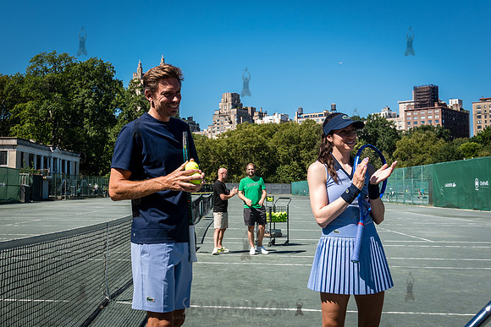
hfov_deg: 43.4
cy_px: 144
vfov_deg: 30.2
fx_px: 606
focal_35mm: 44
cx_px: 159
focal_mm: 32
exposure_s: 1/400
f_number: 8
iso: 200
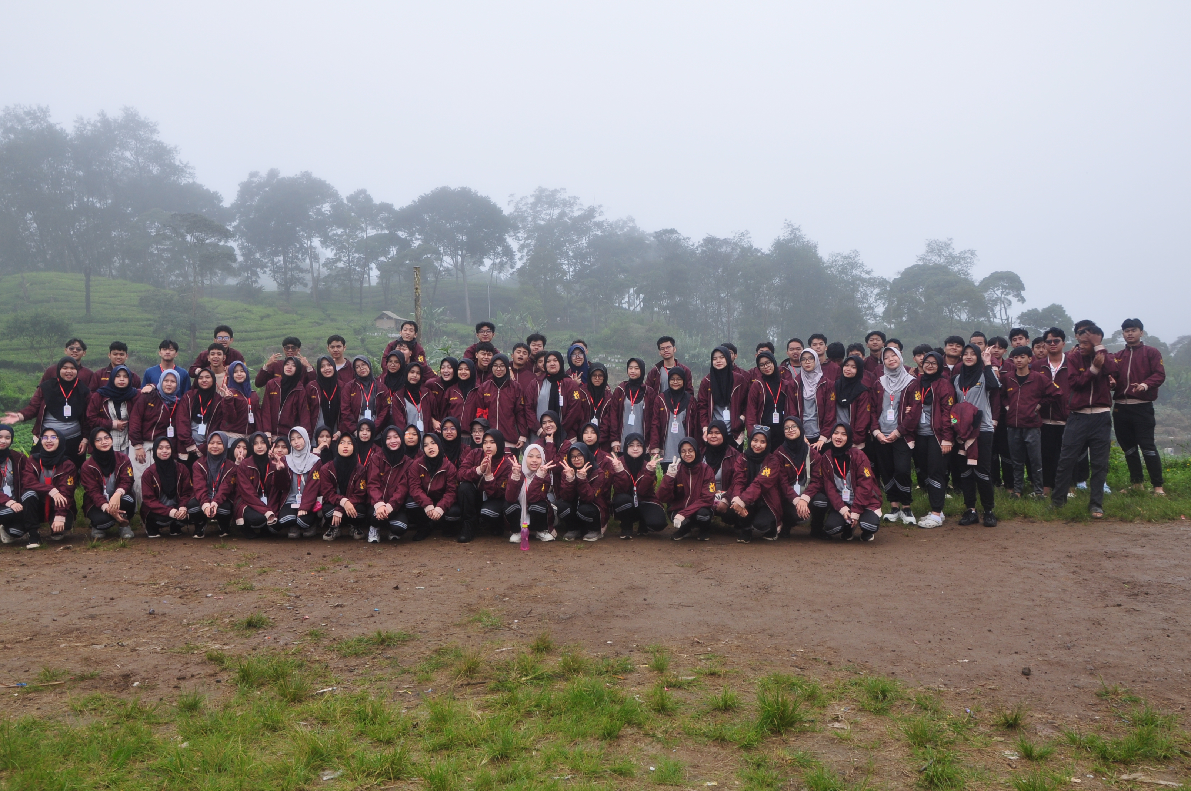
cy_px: 396
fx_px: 1090
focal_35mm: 33
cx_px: 596
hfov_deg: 57.3
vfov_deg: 39.9
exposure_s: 1/60
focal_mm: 22
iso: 220
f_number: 8
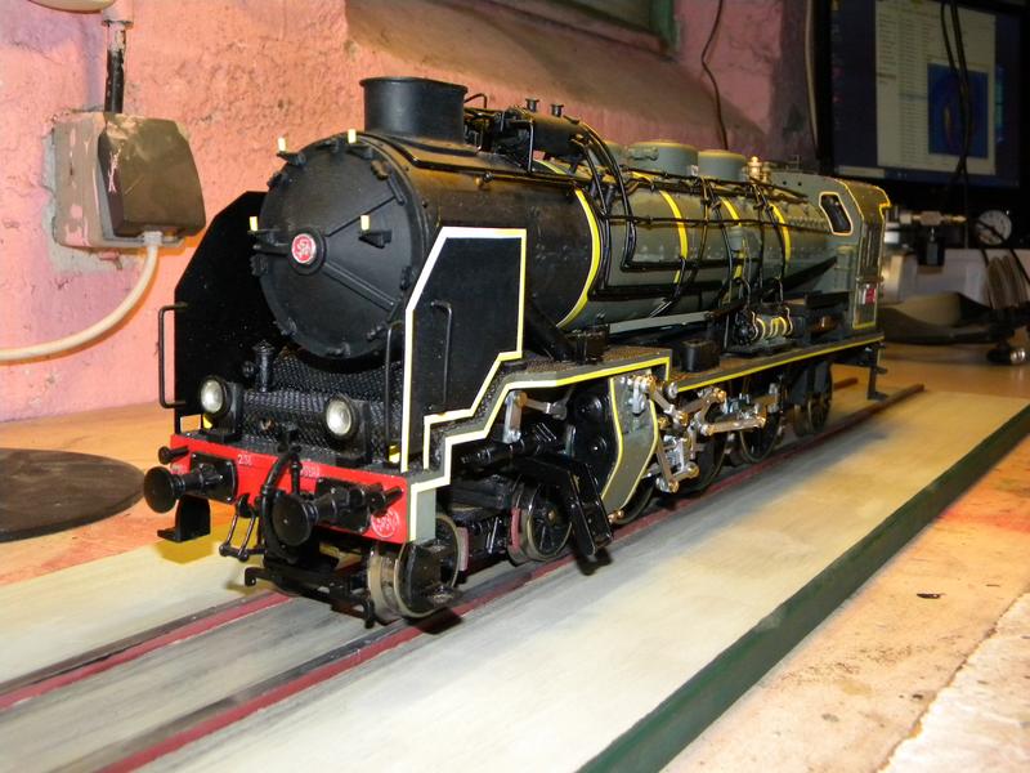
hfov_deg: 51.4
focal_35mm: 36
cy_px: 386
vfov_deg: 39.7
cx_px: 515
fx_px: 1071
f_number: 7.4
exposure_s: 1/30
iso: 400
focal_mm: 6.4
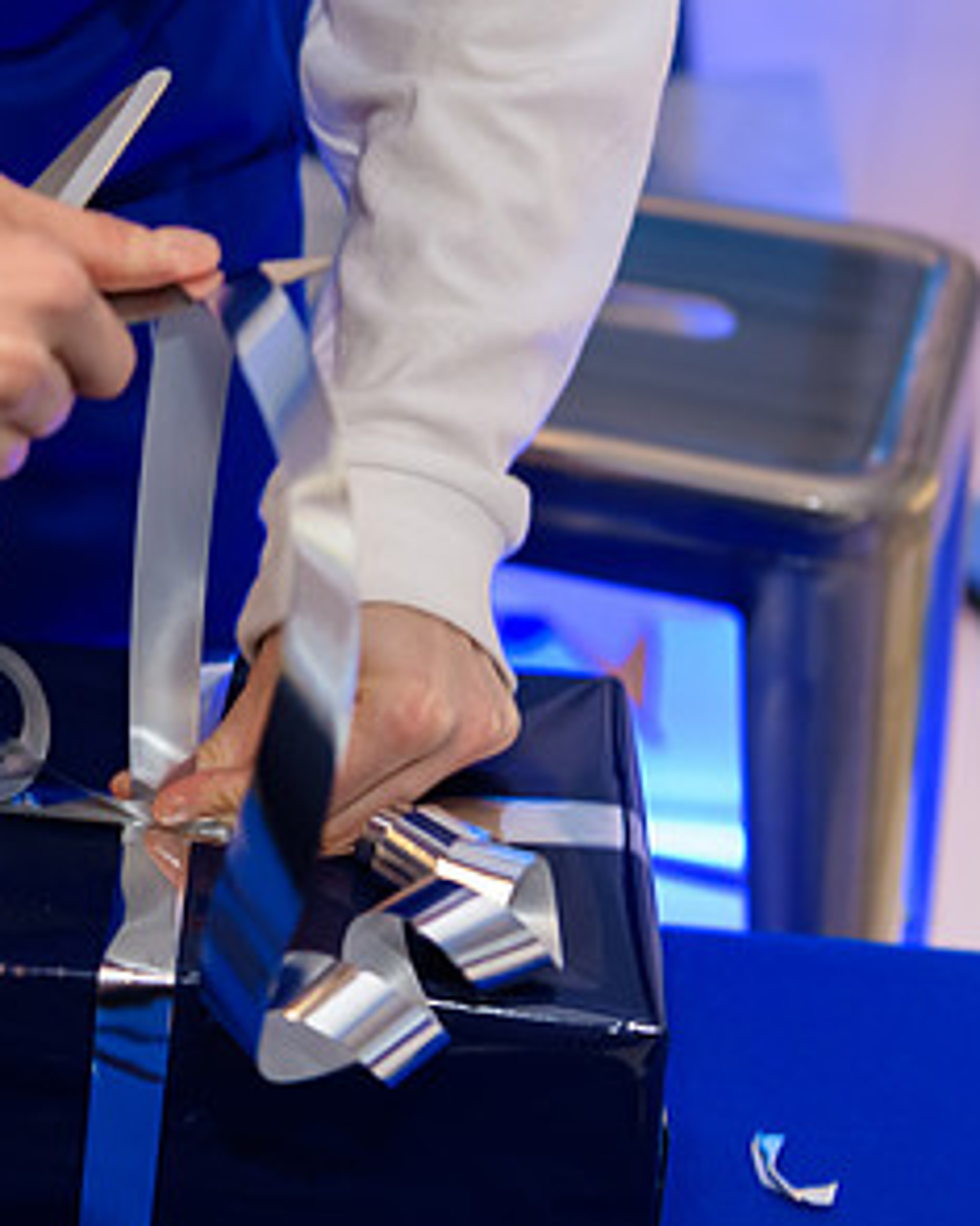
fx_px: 2684
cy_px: 594
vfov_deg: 25.7
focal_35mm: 74
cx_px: 158
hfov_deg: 20.4
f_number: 3.2
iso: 800
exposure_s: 1/125
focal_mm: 40
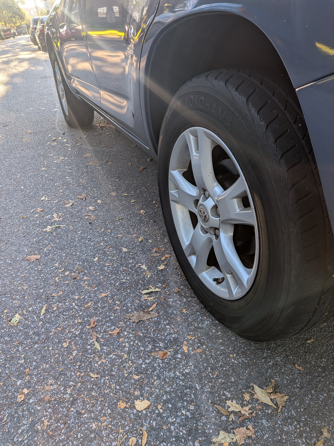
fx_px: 309
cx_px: 167
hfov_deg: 56.8
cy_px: 223
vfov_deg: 71.6
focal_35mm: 24
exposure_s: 1/60
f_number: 1.7
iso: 26
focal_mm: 4.53
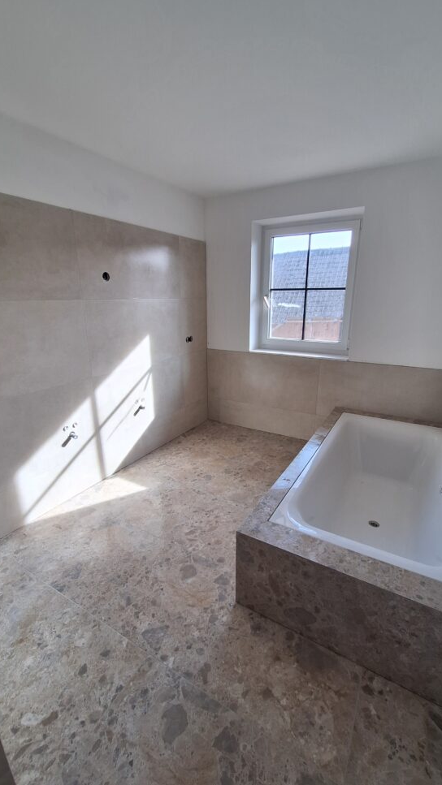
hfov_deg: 70.5
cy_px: 401
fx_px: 313
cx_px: 224
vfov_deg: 103.0
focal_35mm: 15
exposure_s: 1/110
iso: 40
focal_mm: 1.74
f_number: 2.2
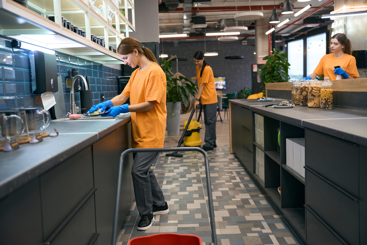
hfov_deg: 51.5
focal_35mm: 37
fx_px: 380
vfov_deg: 35.7
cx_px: 184
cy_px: 122
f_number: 2.8
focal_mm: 37.3
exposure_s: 1/200
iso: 640
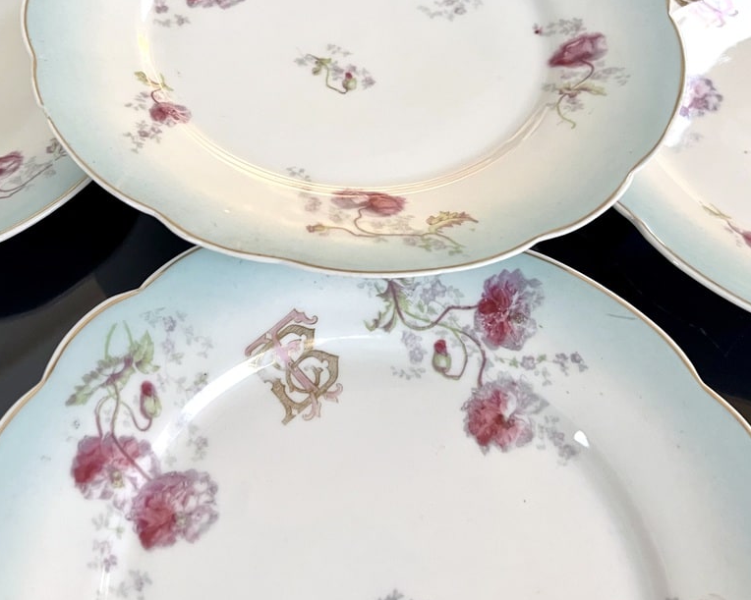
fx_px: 756
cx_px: 375
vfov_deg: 42.8
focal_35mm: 34
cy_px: 202
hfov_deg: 52.8
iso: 200
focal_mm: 5.7
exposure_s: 1/50
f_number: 1.5
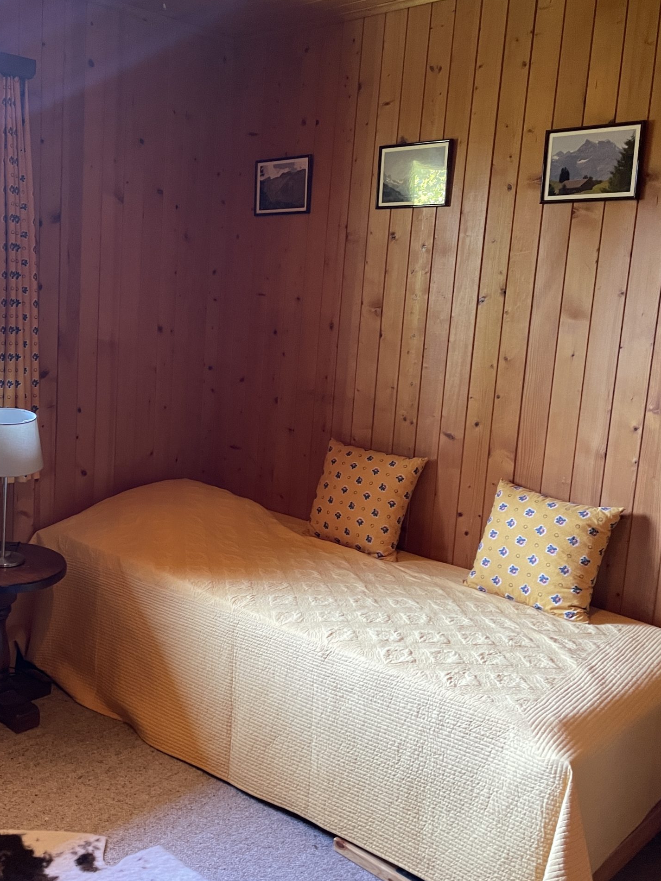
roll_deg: -3.2
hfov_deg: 39.5
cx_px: 159
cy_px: 438
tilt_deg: -9.0
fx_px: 891
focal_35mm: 35
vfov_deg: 52.6
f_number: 1.6
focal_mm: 4.2
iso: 250
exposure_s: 1/50
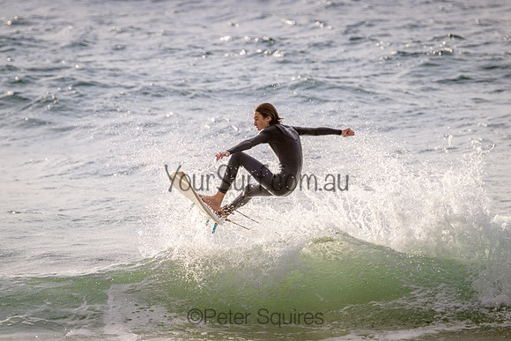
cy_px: 164
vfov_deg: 1.7
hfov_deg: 2.5
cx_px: 265
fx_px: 11782
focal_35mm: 830
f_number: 11
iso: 640
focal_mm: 800
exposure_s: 1/2000
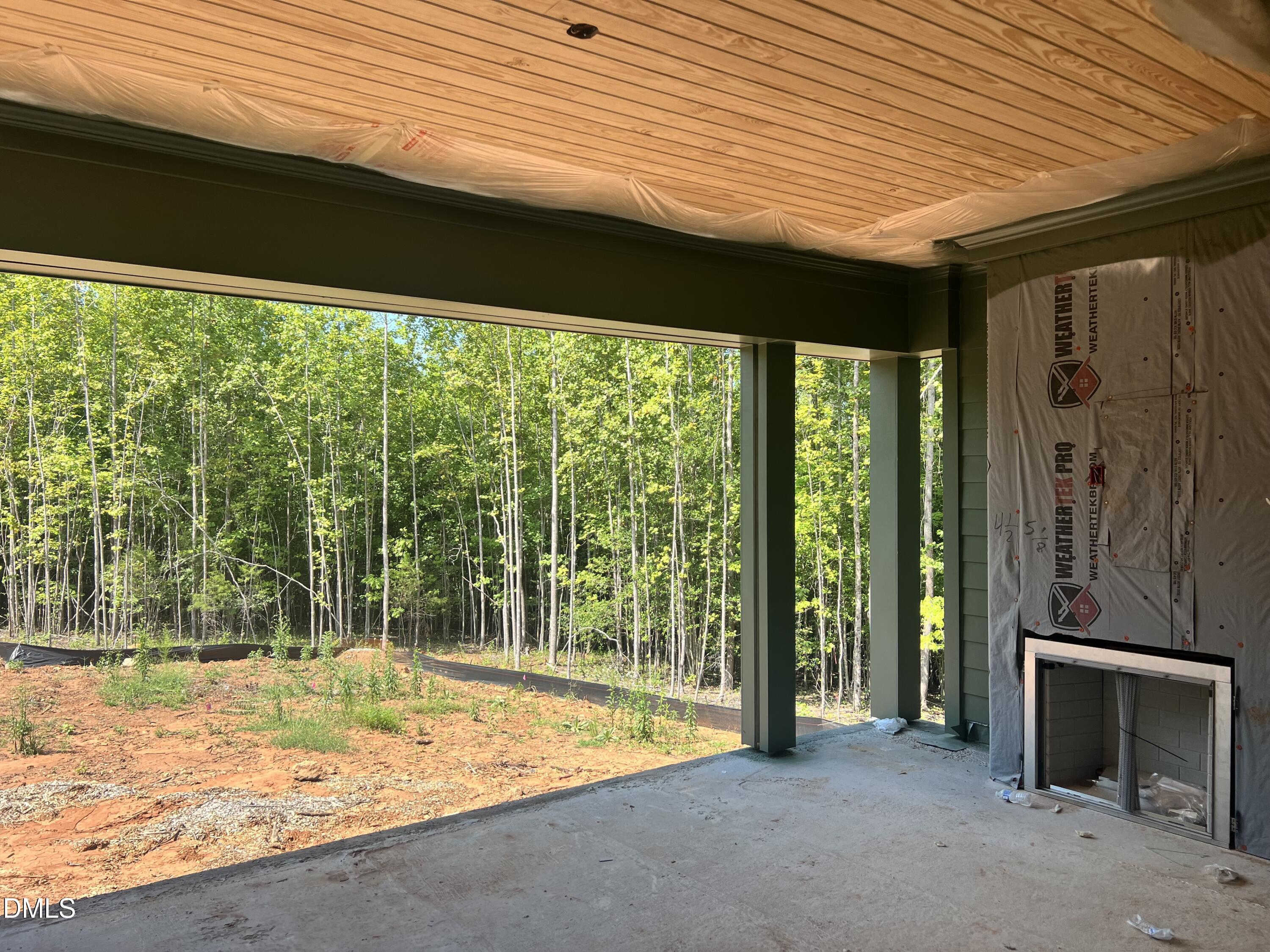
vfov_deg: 53.1
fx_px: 954
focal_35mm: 26
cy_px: 476
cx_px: 635
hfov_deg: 67.3
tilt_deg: +0.1
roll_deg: +0.5
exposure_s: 1/965
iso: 50
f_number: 1.5
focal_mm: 5.7
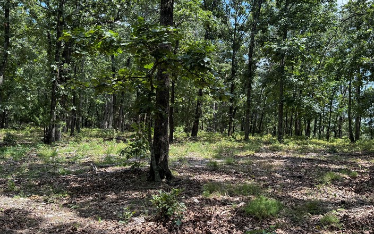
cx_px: 195
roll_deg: -0.5
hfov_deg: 52.7
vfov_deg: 34.4
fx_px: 377
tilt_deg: +4.1
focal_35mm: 37
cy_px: 106
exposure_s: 1/1139
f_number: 1.78
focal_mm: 6.76
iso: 100
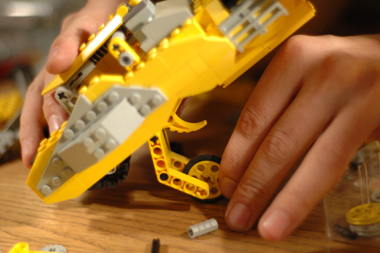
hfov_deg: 27.0
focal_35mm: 75
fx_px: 791
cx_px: 190
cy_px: 126
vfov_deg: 18.2
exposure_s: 1/50
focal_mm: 50
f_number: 1.8
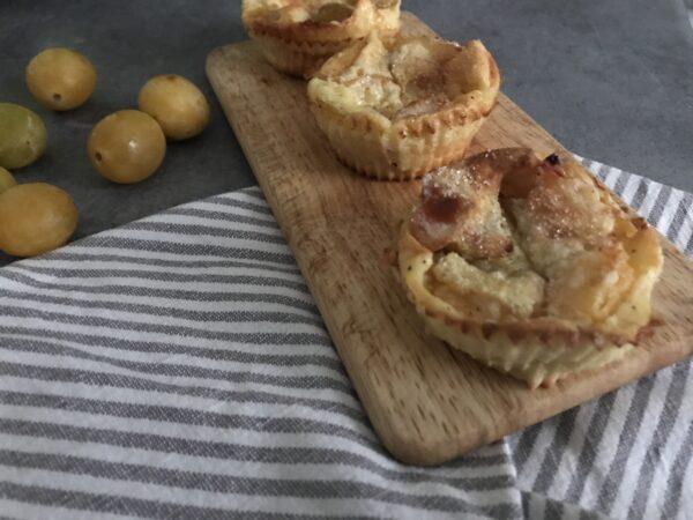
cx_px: 346
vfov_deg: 49.7
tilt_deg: -48.3
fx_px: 561
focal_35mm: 28
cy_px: 260
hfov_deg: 63.4
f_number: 1.8
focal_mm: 3.99
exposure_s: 1/4
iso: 125
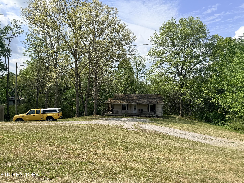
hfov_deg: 71.6
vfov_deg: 56.8
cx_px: 122
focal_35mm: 24
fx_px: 169
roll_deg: -0.6
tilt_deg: -0.1
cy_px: 92
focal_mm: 6.76
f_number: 1.78
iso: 80
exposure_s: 1/4673
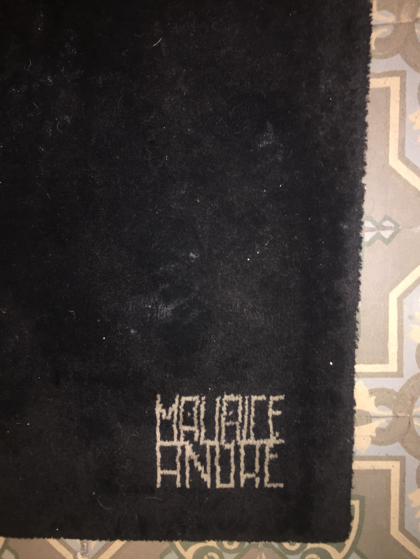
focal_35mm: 29
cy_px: 280
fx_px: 469
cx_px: 210
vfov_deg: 61.7
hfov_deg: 48.2
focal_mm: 4.15
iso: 64
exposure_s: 1/17
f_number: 2.2
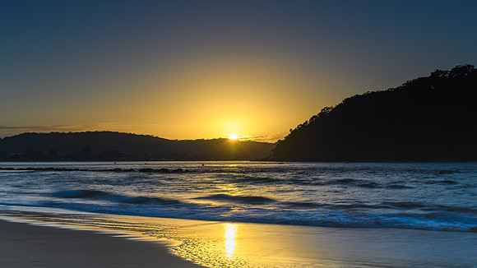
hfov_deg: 41.5
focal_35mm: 50
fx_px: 630
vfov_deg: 23.8
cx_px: 244
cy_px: 62
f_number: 8
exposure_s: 1/2.5
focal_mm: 24
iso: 50
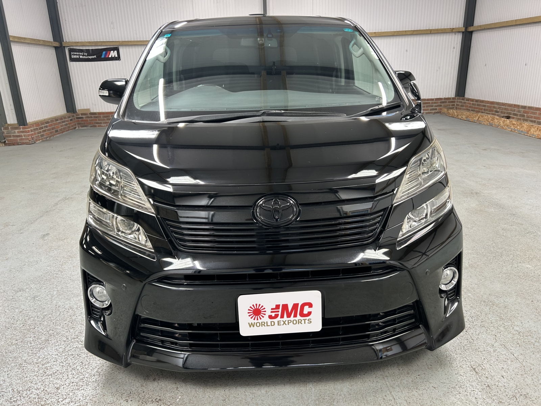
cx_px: 270
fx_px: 406
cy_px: 203
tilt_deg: -18.1
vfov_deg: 53.1
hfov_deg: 67.3
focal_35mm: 26
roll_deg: +1.6
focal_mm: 5.7
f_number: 1.5
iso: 64
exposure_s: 1/50
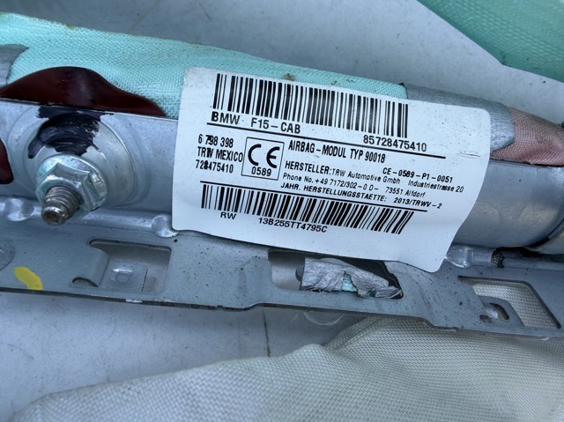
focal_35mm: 24
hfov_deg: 71.6
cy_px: 211
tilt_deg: -69.8
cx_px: 282
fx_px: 391
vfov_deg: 56.8
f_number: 2.2
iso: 50
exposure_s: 1/507
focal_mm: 2.22
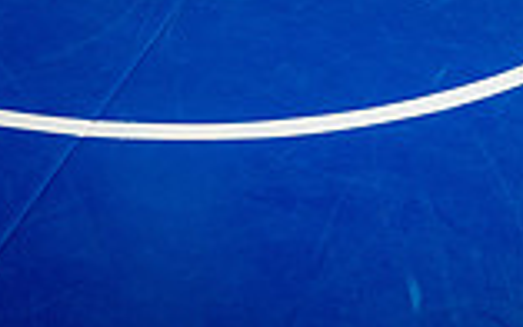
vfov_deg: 12.9
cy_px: -410
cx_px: 157
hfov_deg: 25.0
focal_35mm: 82
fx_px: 1168
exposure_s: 1/250
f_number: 4
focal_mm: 28
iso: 125
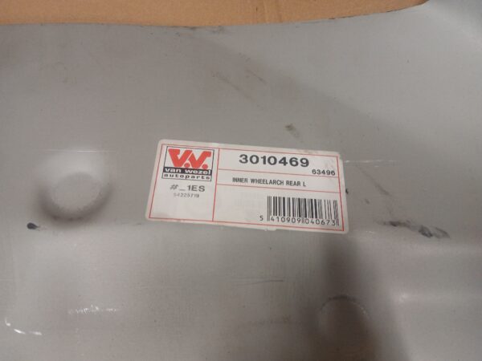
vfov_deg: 53.1
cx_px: 241
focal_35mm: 26
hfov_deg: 67.3
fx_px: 362
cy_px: 180
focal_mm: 3.98
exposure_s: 1/33.3
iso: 250
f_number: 1.8
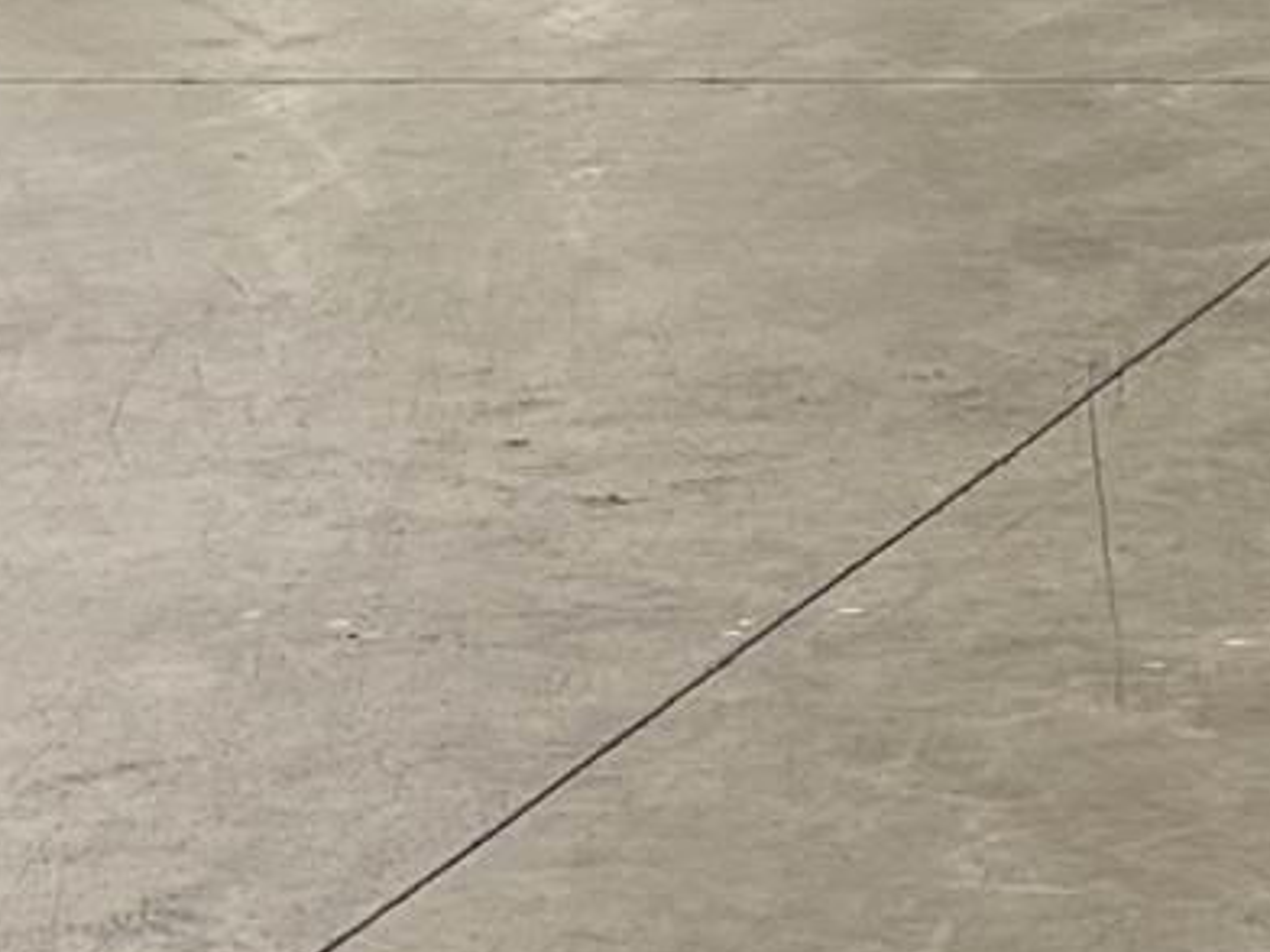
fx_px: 6897
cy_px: -2318
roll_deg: +2.7
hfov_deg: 10.5
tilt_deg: +9.9
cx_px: 881
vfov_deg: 6.8
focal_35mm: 188
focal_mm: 6.76
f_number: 1.78
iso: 125
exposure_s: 1/60
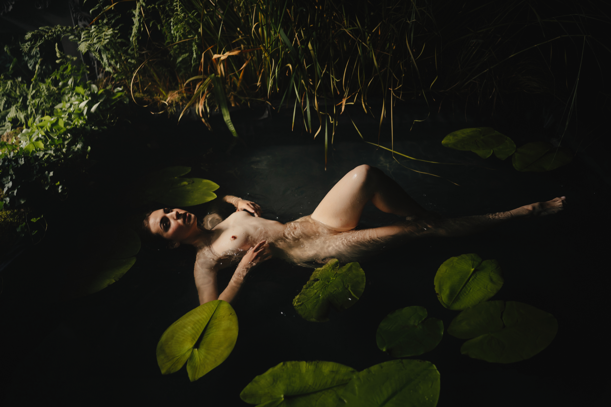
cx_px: 306
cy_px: 204
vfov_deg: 37.9
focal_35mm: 35
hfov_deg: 54.4
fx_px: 594
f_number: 1.4
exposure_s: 1/160
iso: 125
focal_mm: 35
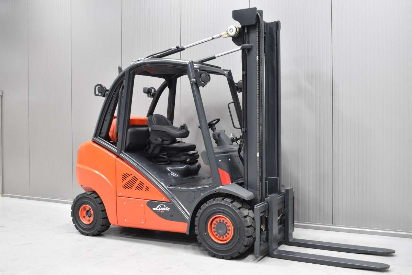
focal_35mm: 38
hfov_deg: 51.3
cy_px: 138
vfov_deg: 35.5
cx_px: 206
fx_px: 429
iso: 1600
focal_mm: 25
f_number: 5
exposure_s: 1/20
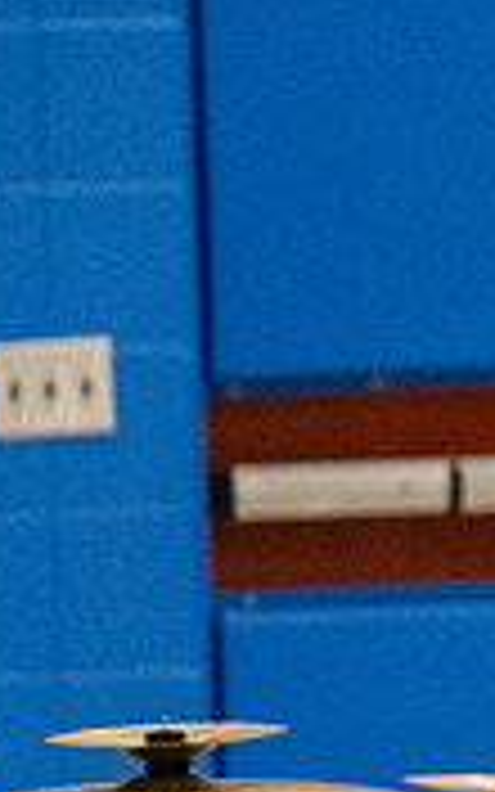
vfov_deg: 2.1
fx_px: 21887
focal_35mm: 1014
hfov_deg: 1.3
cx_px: 884
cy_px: 689
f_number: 4
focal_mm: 200
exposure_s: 1/500
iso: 5600
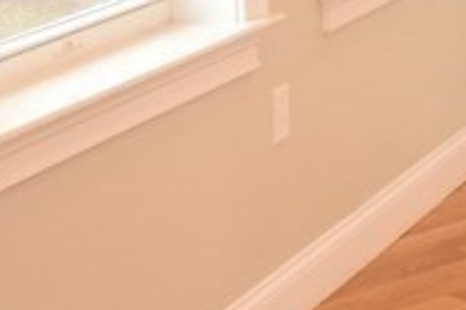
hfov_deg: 11.6
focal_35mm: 147
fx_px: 1901
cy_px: -197
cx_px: 1113
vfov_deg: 9.0
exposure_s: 1/160
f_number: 5.6
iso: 1600
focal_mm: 18
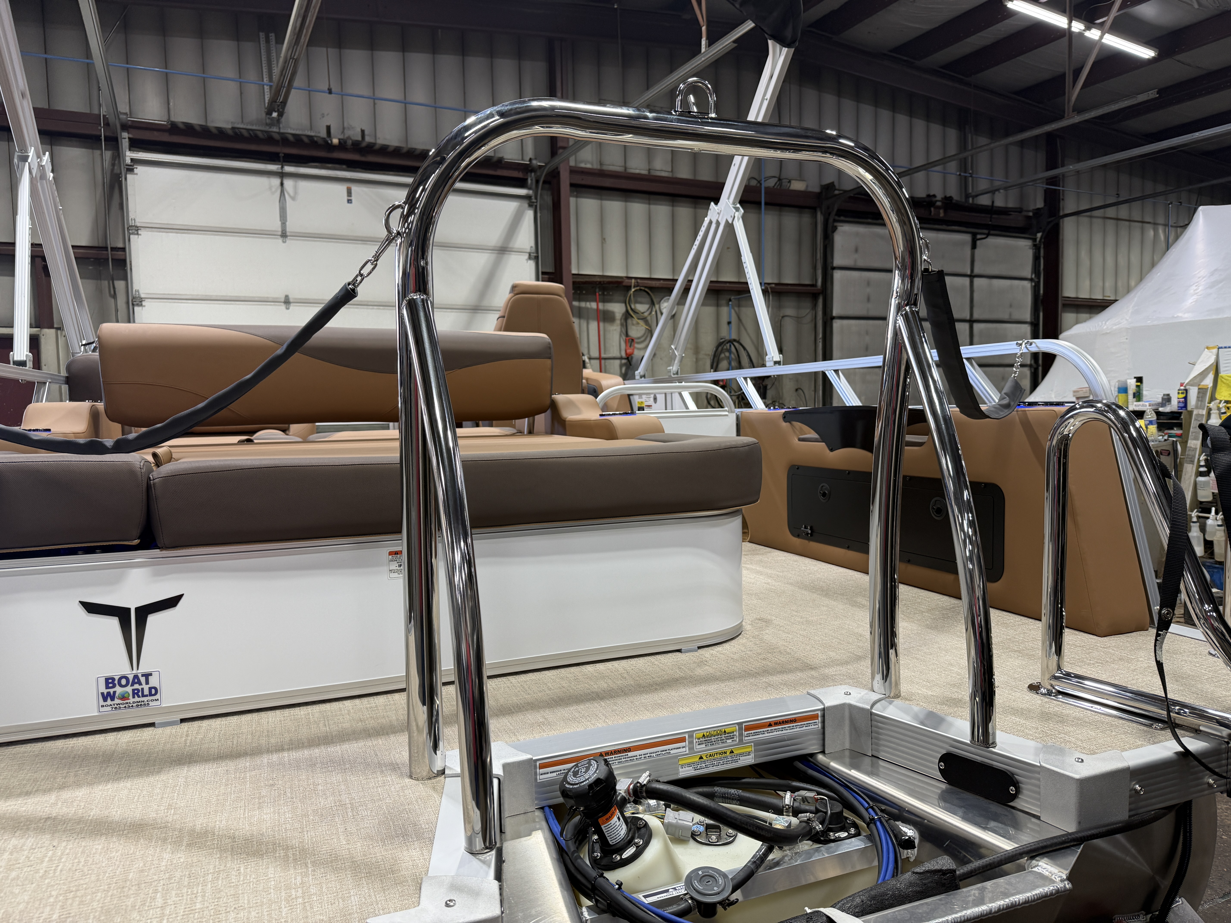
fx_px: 853
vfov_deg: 56.8
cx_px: 616
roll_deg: -0.4
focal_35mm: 24
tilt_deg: -1.7
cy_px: 462
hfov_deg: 71.6
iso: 100
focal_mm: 6.76
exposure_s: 1/120
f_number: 1.78
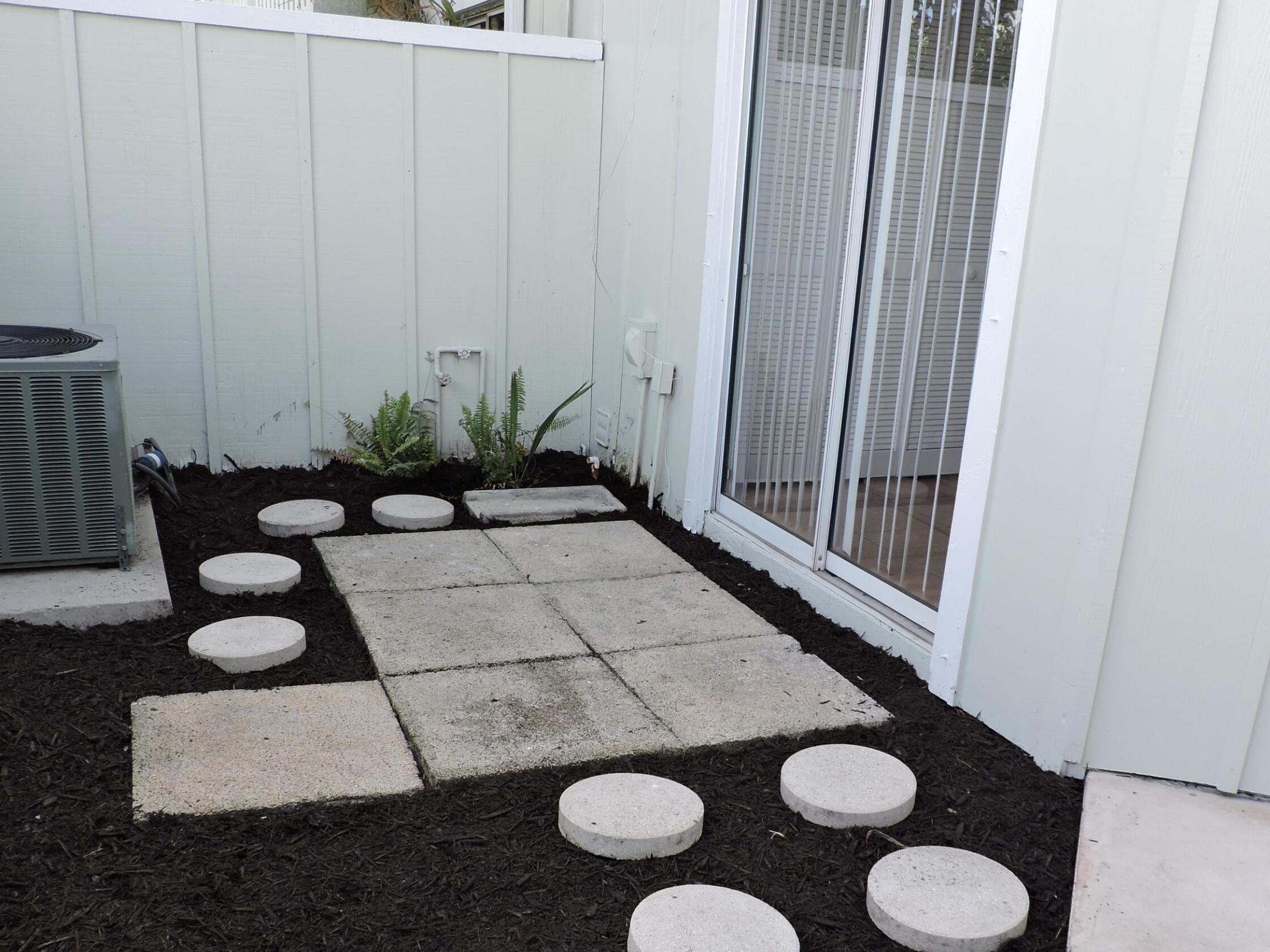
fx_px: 1174
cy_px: 590
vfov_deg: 43.8
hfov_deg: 56.8
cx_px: 663
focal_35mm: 32
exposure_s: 1/250
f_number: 3
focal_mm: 4.3
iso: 100
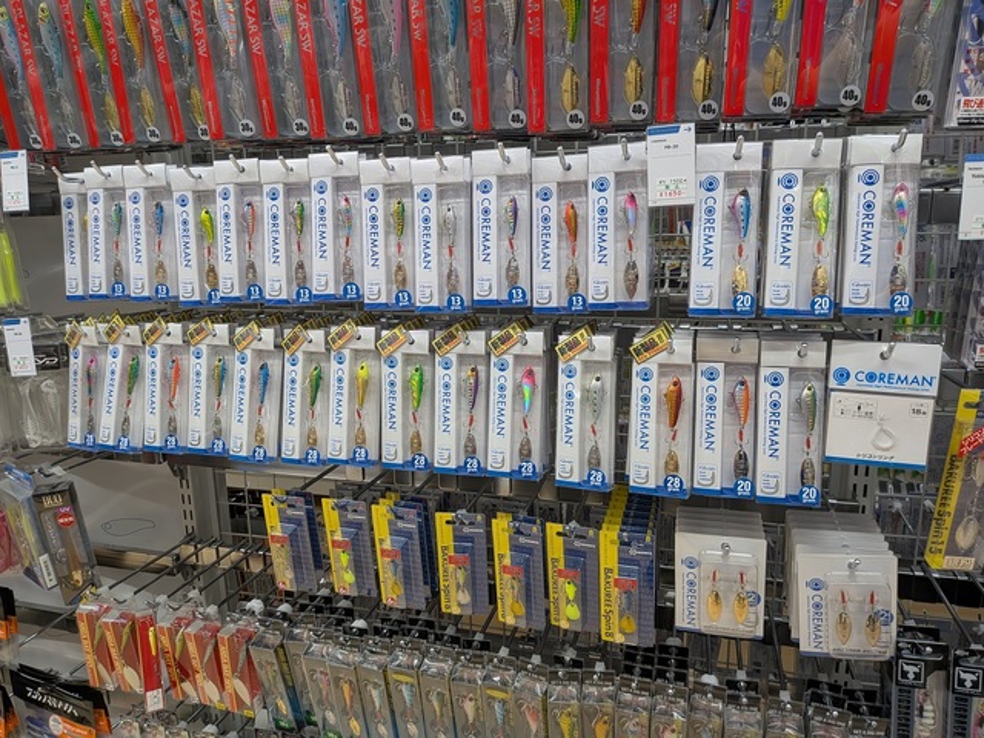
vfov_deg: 56.8
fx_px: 682
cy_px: 369
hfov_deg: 71.6
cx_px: 492
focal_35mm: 24
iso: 80
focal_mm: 4.53
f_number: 1.7
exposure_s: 1/40
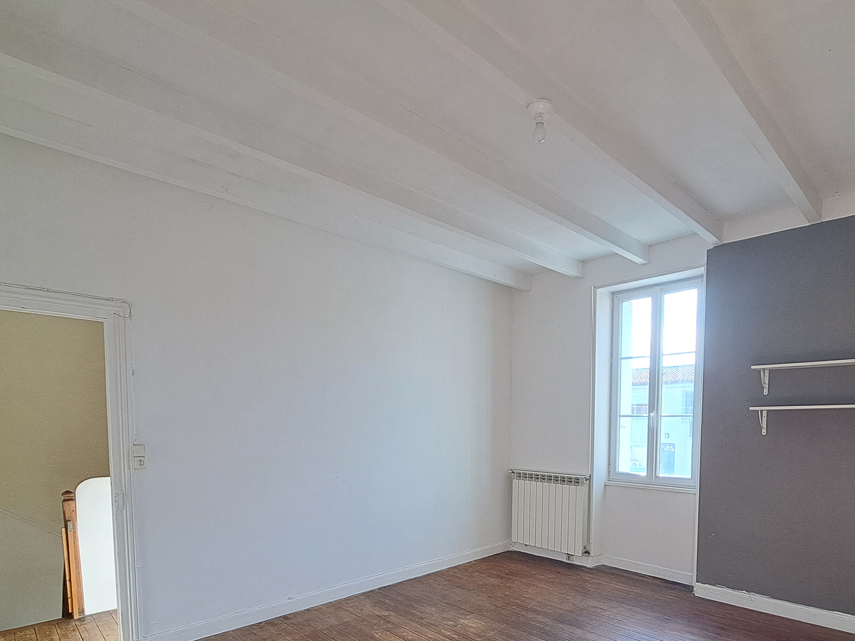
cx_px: 479
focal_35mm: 19
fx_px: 469
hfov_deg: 84.3
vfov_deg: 65.6
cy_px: 458
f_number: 2.2
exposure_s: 1/100
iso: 50
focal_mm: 1.74
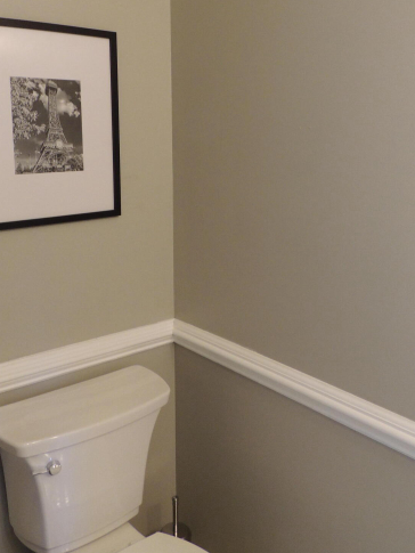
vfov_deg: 54.7
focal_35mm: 33
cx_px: 202
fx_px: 527
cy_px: 208
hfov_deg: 43.0
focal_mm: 4.3
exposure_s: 1/25
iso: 400
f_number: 3
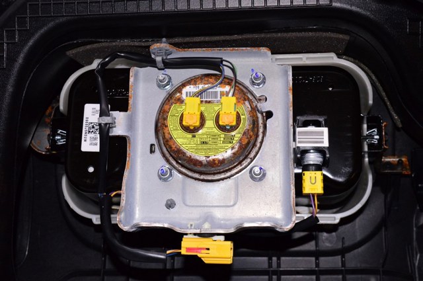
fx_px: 669
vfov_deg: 23.7
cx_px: 212
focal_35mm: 57
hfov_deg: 35.1
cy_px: 140
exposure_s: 1/200
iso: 1600
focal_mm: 38
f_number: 8
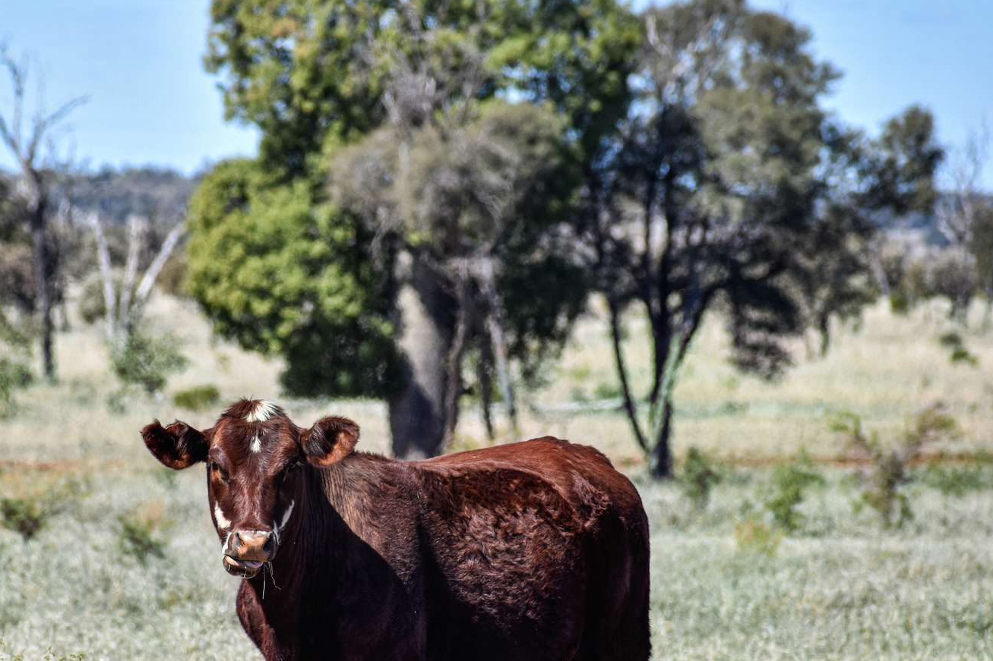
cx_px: 319
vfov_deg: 3.2
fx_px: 11851
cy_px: 435
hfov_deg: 4.8
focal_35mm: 430
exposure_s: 1/800
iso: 200
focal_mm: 195
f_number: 7.1
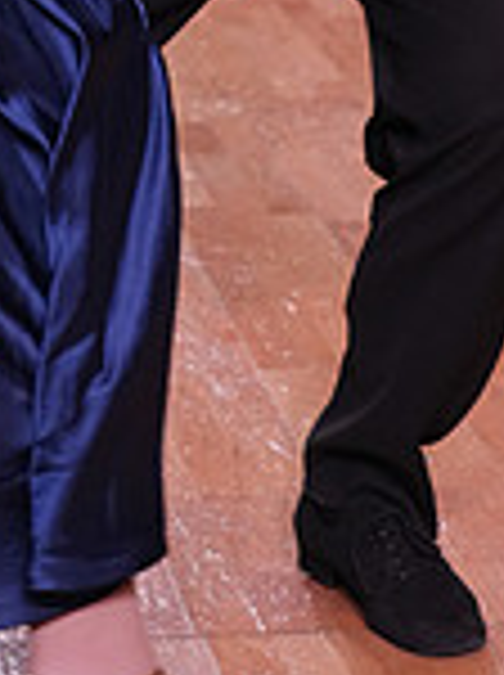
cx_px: -61
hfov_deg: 8.4
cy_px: -270
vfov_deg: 11.0
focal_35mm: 175
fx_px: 3407
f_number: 5.6
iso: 2500
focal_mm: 47
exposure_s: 1/400
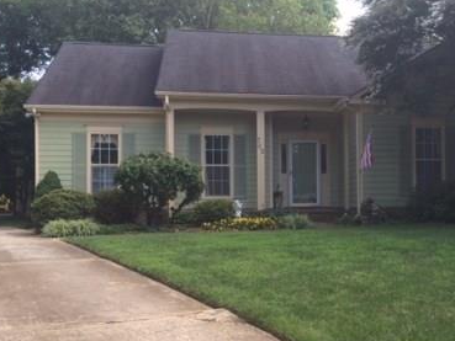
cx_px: 337
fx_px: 684
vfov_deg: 28.0
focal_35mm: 52
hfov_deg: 36.0
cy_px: 193
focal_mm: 4.12
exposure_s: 1/348
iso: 32
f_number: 2.2
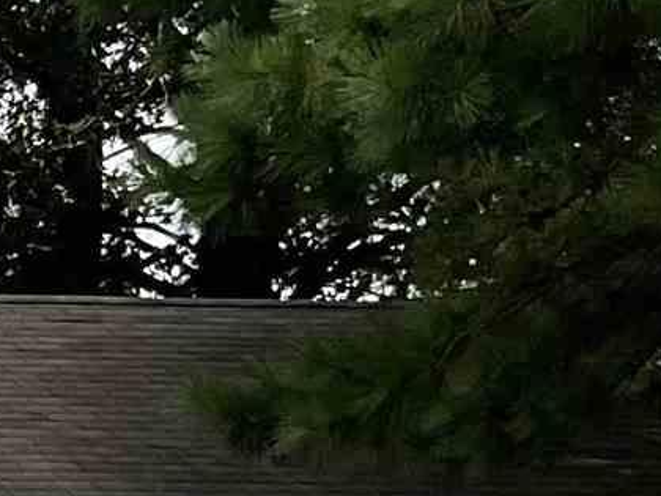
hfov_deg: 8.2
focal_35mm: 212
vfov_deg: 6.9
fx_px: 4048
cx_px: -1207
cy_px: 841
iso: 16
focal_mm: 3
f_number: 1.8
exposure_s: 1/1730
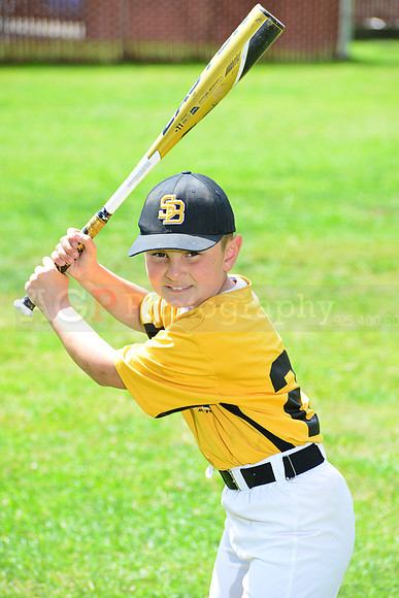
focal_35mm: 185
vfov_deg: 11.1
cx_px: 200
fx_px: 3074
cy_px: 299
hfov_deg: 7.4
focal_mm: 185
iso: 200
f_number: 8
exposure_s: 1/200
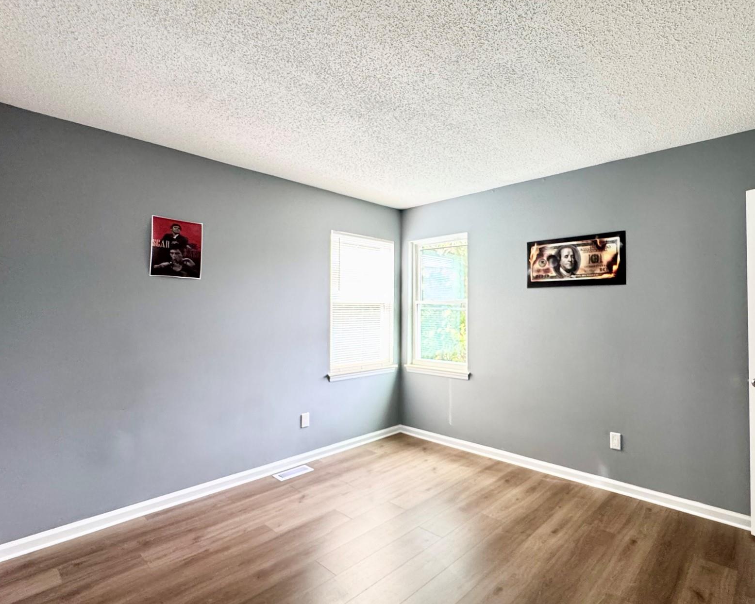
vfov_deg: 73.8
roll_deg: +0.0
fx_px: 402
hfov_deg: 85.7
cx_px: 438
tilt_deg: +1.7
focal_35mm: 18
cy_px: 303
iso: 400
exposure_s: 1/60
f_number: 2.2
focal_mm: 2.22
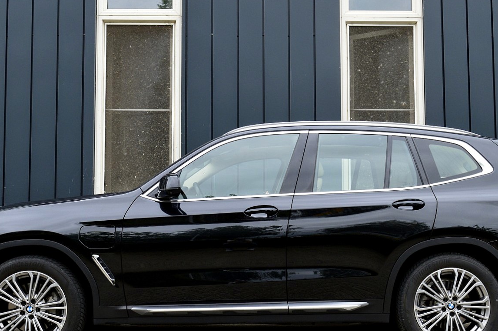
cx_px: 246
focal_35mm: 51
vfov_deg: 26.4
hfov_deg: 38.9
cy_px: 202
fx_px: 705
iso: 400
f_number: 10
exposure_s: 1/200
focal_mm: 24
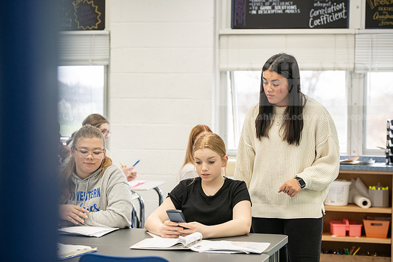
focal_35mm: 90
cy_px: 131
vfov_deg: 15.2
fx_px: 983
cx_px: 196
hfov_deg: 22.6
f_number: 3.2
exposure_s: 1/200
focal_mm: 90
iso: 2500
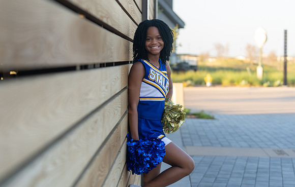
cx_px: 148
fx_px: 595
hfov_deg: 27.9
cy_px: 88
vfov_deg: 17.9
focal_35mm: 74
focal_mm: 70
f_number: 2.8
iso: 200
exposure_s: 1/320
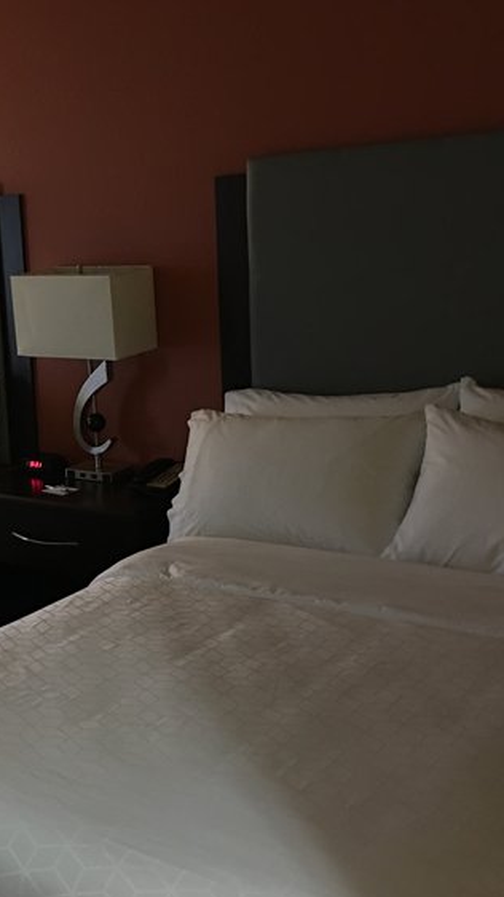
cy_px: 441
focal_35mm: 45
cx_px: 19
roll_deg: +3.3
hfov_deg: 25.4
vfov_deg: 45.5
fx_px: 1069
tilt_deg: -10.3
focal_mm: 4.15
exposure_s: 1/4
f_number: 2.2
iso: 50
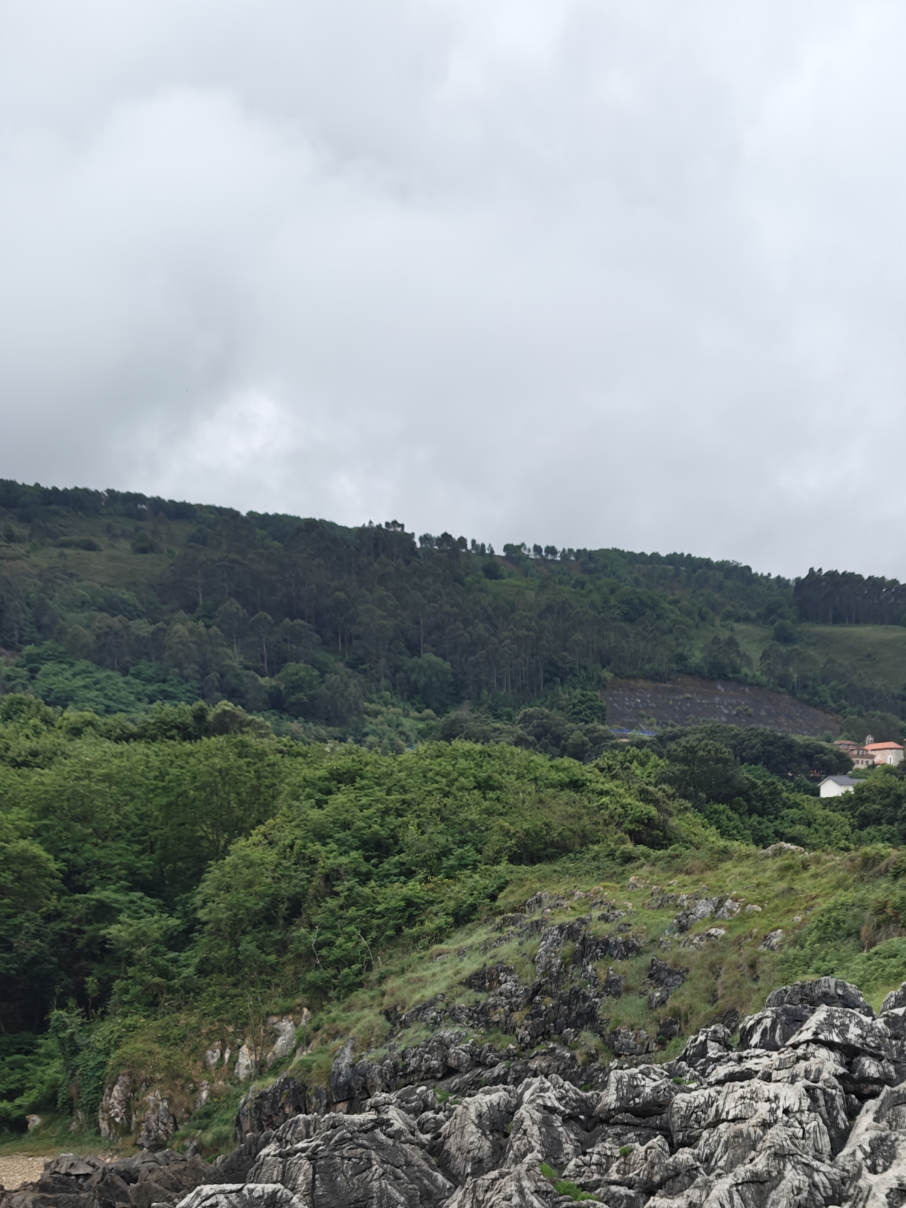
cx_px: 901
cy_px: 1007
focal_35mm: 47
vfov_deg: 38.5
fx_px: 1640
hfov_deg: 29.0
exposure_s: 1/380
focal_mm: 6.06
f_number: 1.6
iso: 50
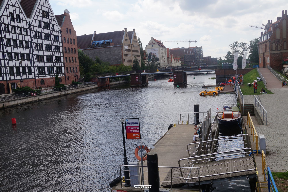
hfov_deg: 53.2
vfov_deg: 36.8
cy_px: 96
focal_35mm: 36
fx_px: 288
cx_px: 144
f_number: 9
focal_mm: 24
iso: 100
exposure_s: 1/125
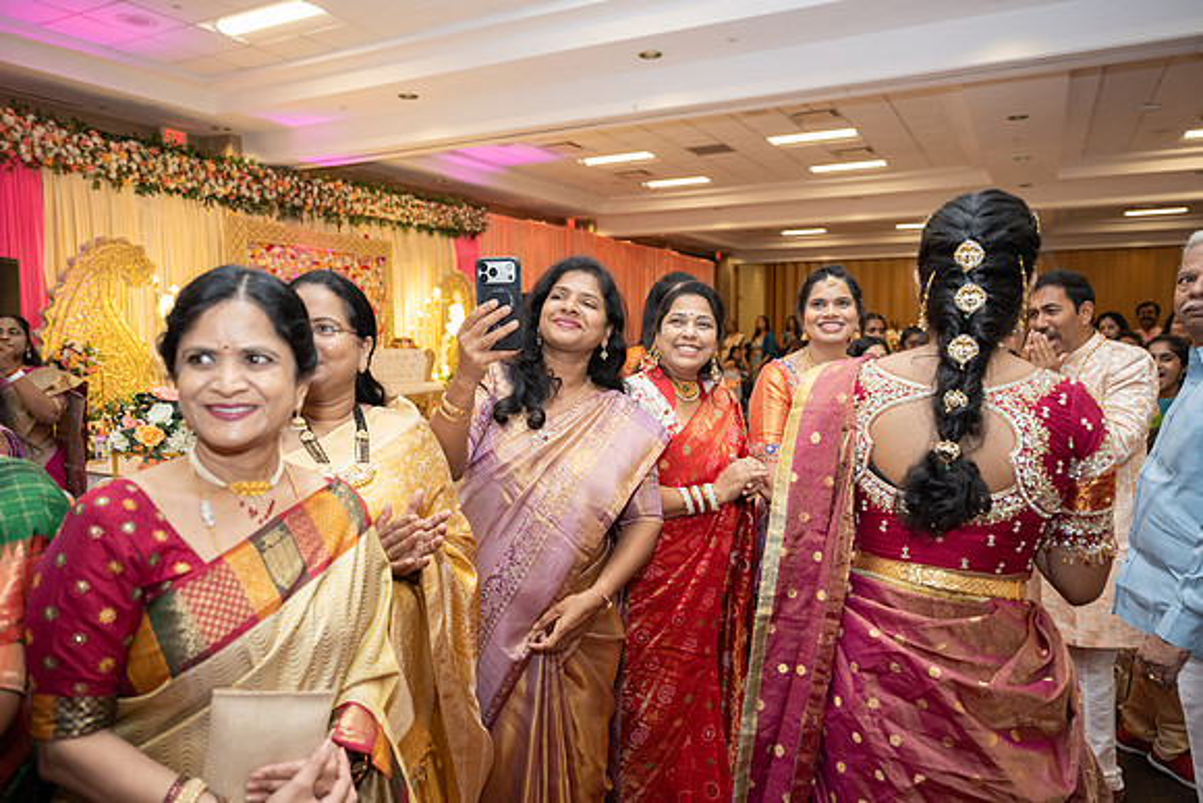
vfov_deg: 51.7
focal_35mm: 25
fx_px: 828
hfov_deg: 72.0
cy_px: 402
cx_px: 602
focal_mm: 24
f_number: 3.2
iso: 1250
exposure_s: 1/160
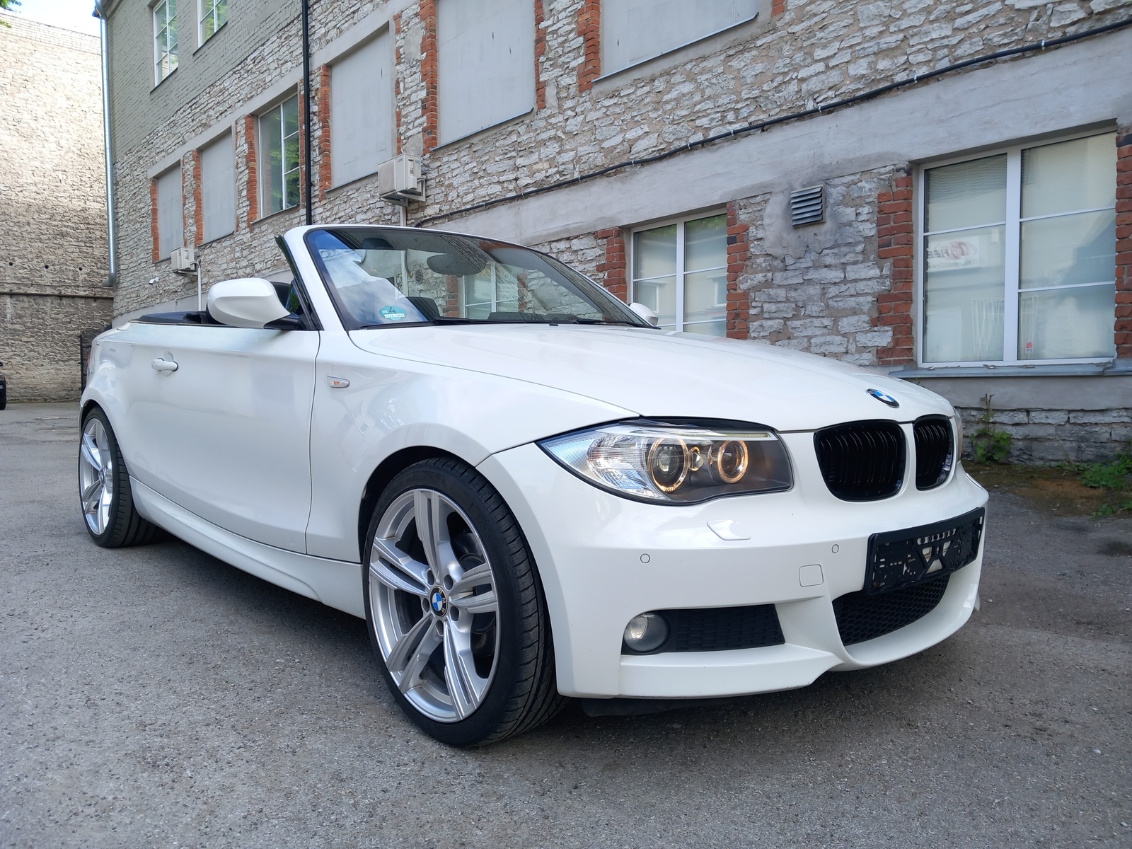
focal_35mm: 27
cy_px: 424
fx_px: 883
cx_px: 566
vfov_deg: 51.4
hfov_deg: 65.3
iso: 20
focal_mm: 4
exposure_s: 1/111
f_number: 1.8
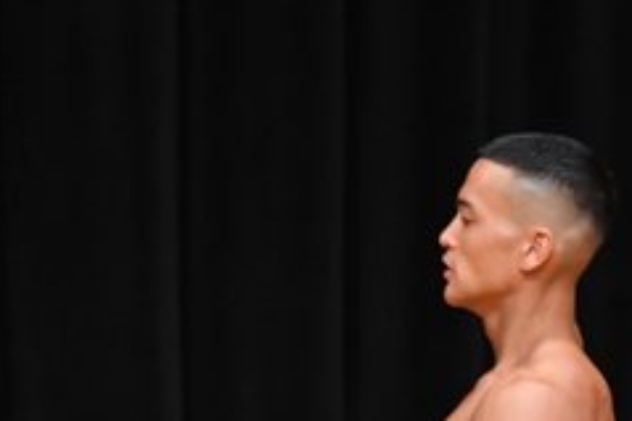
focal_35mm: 1023
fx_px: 17946
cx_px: 435
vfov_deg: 1.3
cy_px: 673
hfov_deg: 2.0
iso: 3200
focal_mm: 210
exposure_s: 1/400
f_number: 5.6
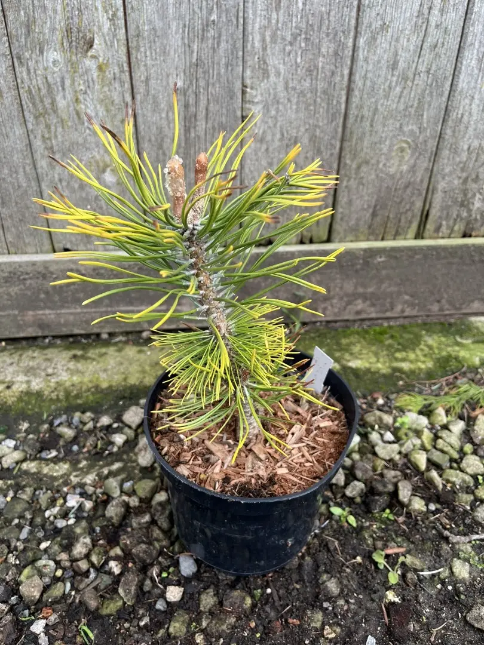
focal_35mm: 26
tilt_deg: -33.7
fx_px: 485
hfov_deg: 53.1
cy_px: 322
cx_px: 242
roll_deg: +0.1
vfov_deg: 67.3
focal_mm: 5.1
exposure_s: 1/392
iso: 50
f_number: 1.6
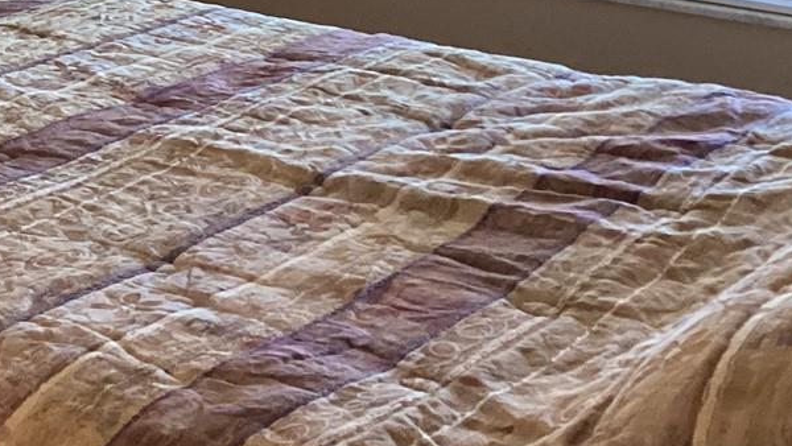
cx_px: 7
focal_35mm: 90
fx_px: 1891
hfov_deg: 22.8
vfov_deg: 13.2
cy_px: -40
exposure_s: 1/40
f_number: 2.4
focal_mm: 3.3
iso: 250
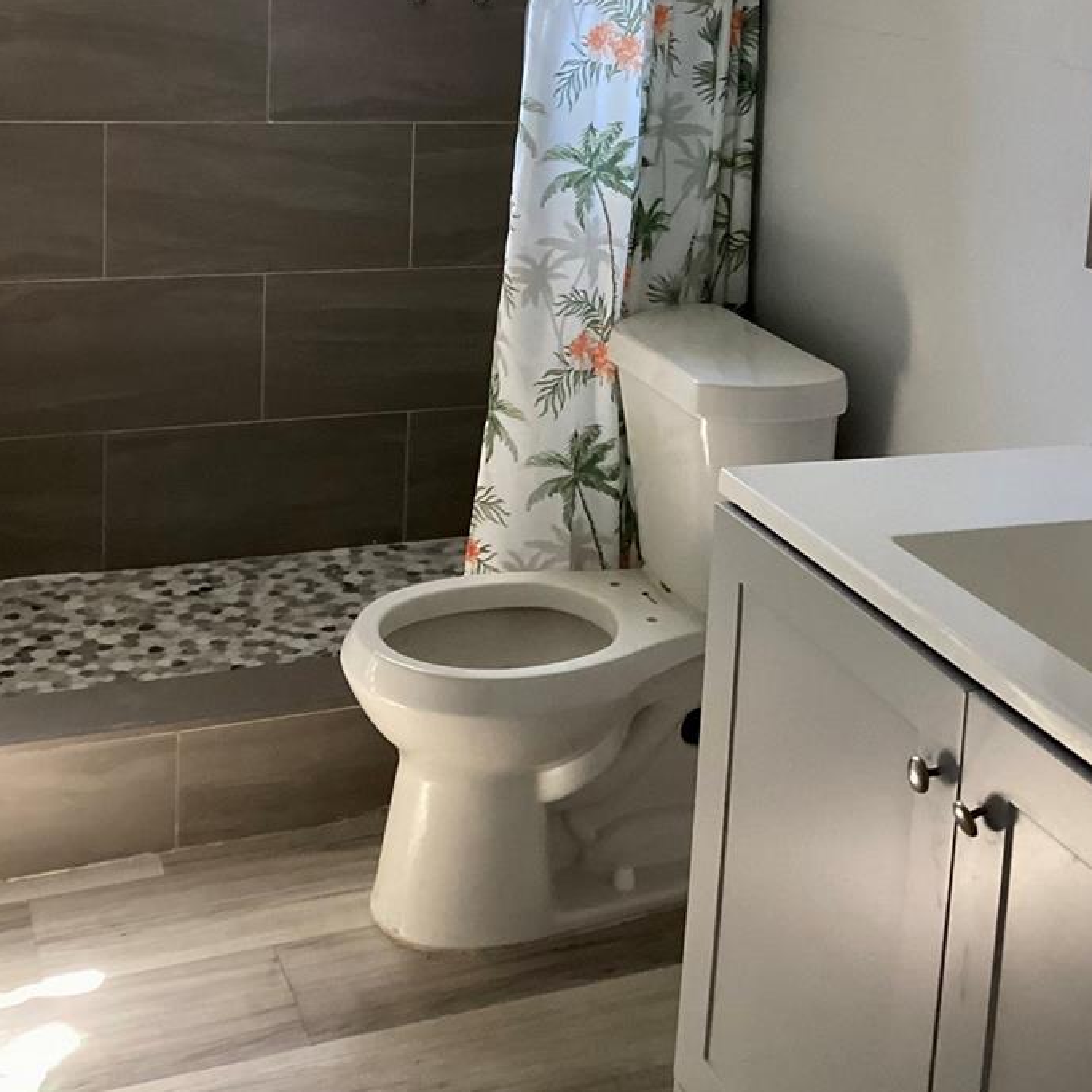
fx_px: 1713
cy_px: 210
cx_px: 575
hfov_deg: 35.3
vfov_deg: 34.2
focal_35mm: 48
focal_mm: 3.3
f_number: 2.4
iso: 250
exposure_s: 1/40
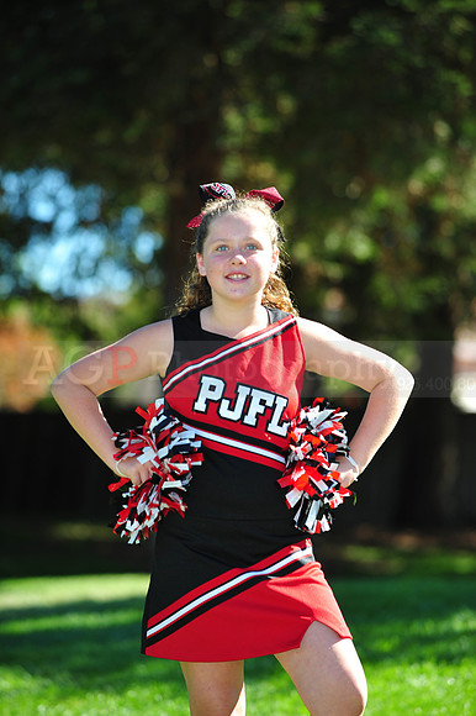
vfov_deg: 11.1
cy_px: 358
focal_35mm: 185
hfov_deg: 7.4
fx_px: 3673
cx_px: 238
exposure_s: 1/1000
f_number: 4.5
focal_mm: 185
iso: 400
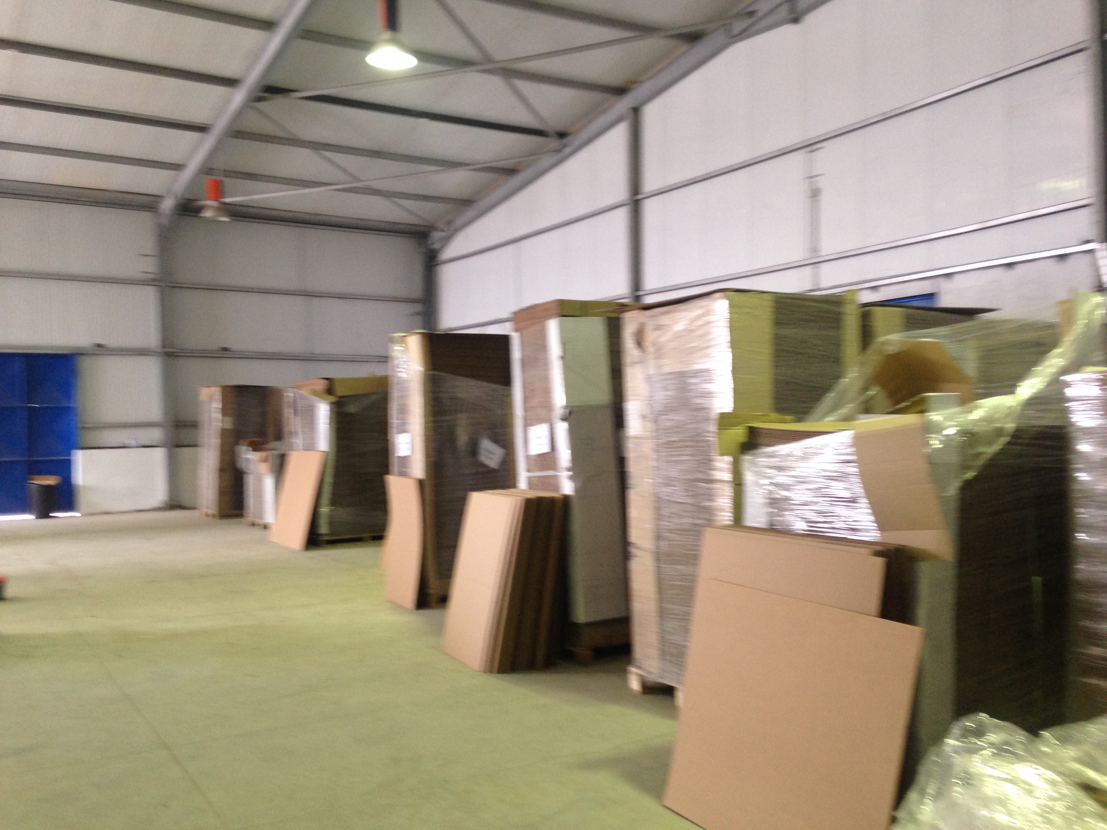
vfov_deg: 42.9
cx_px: 554
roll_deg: +3.3
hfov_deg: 55.4
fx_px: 1055
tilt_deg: -1.2
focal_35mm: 33
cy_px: 415
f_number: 2.4
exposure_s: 1/20
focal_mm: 4.12
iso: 125
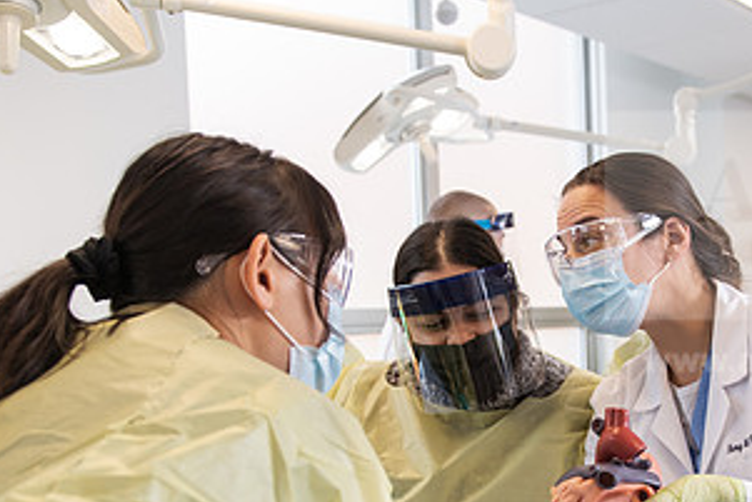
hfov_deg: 37.5
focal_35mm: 52
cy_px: 413
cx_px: 530
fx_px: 1087
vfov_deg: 25.5
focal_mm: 27
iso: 500
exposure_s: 1/200
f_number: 3.5
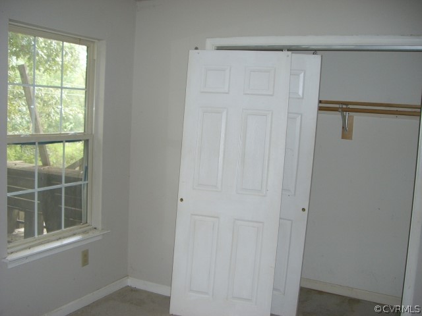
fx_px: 463
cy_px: 158
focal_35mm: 38
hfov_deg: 49.0
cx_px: 211
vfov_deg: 37.7
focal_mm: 6.2
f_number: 2.7
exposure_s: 1/60
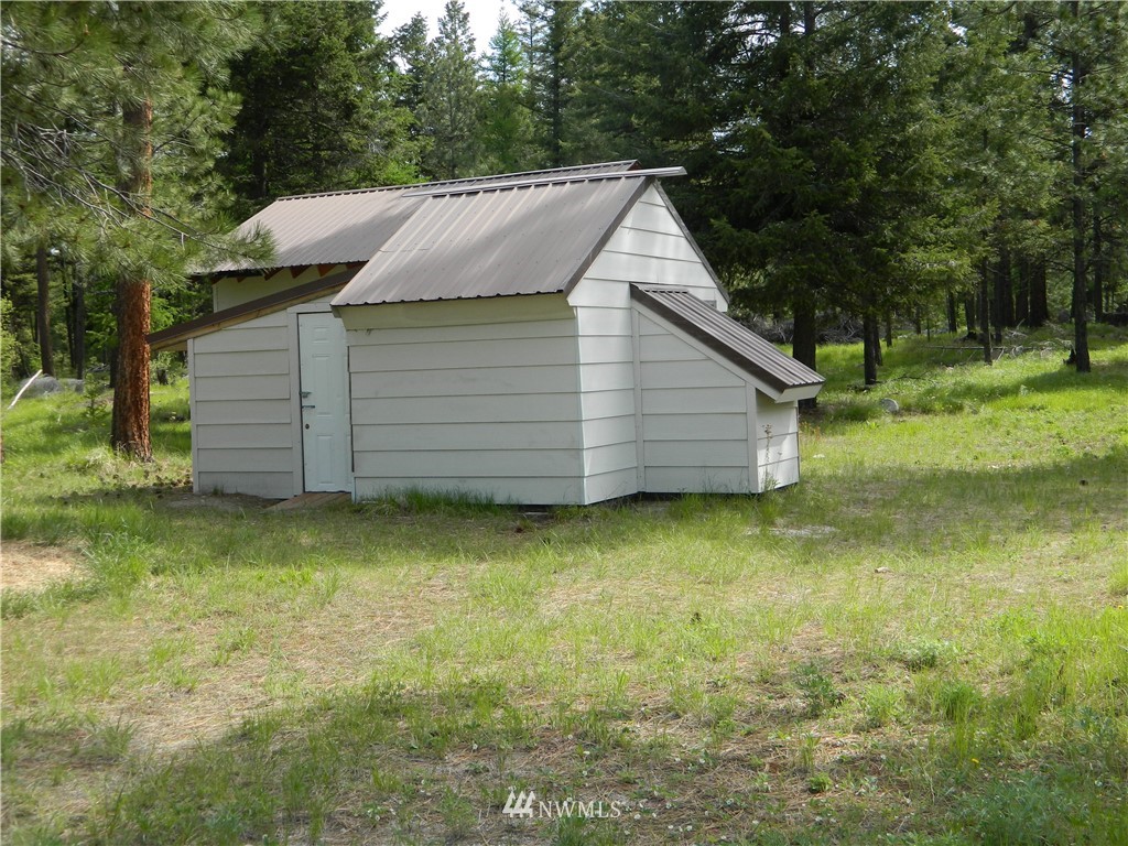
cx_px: 564
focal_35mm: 47
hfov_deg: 40.4
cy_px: 423
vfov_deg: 30.9
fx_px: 1532
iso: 80
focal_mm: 8.4
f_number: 3.6
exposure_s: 1/320
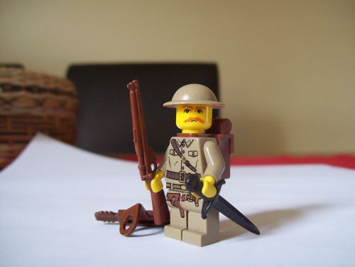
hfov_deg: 51.4
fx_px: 369
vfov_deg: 39.7
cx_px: 178
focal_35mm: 36
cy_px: 134
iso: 160
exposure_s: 1/12.3
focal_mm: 6
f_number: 2.7
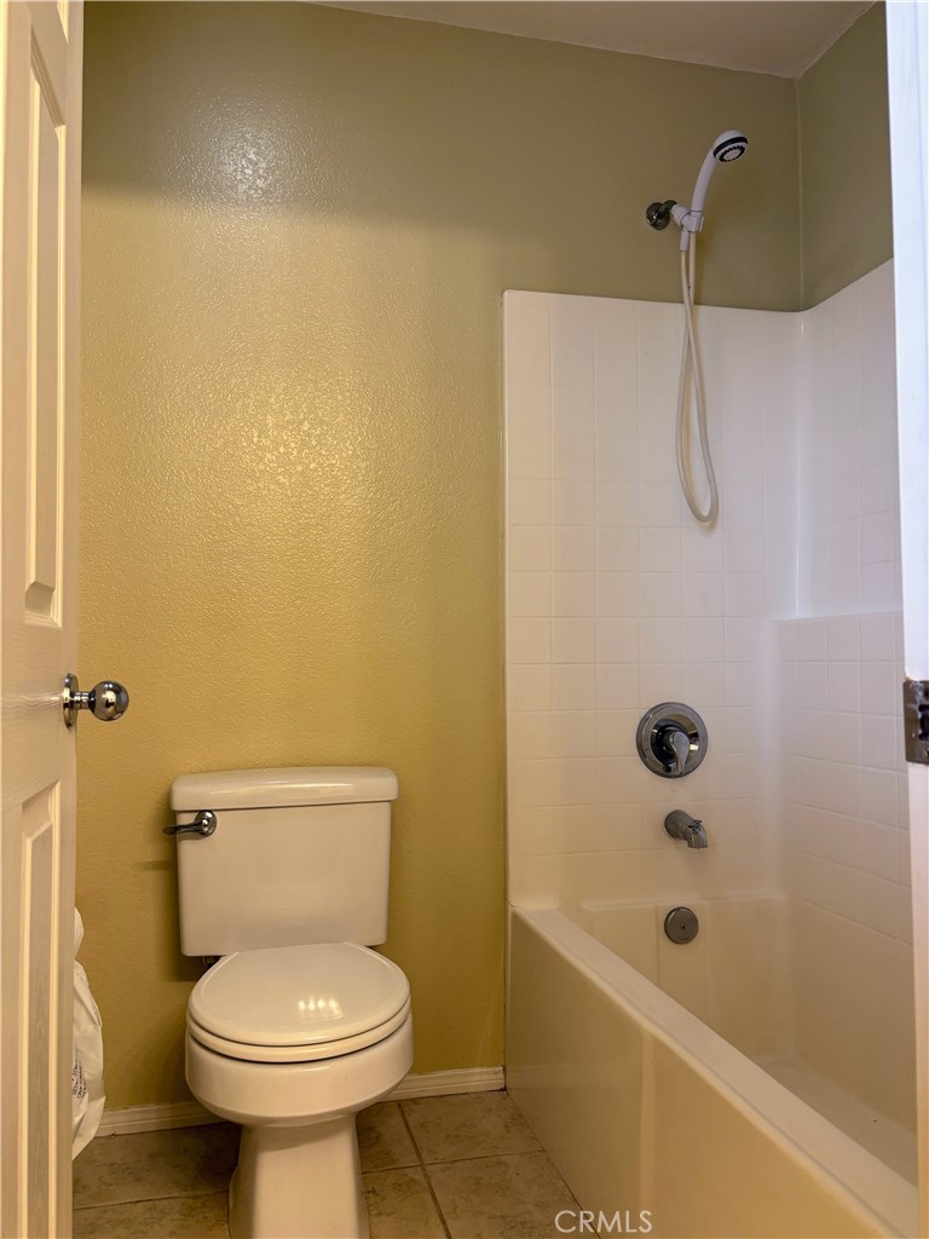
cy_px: 620
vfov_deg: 67.3
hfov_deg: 53.1
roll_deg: -0.4
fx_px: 930
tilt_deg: +2.3
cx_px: 464
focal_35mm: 26
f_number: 1.6
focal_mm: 5.96
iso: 100
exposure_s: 1/60
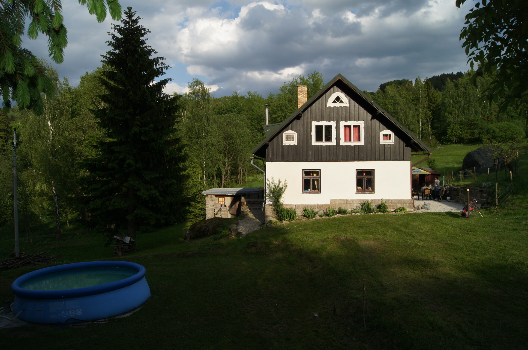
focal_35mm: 27
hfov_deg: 67.4
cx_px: 264
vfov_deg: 47.8
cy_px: 175
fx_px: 396
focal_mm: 18
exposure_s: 1/160
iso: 200
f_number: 16
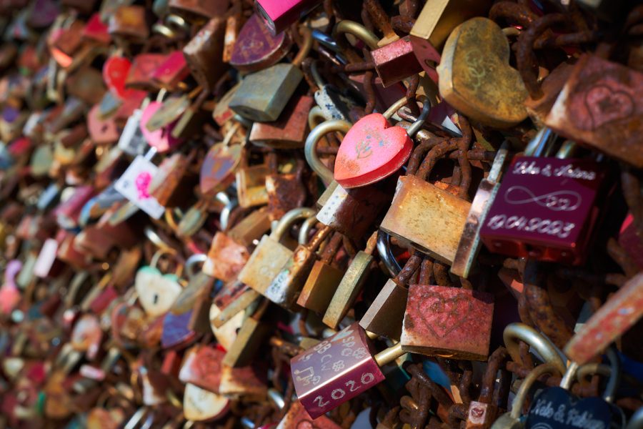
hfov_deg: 39.6
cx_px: 322
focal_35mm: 50
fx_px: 893
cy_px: 214
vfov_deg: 27.0
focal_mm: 50
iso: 100
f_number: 8
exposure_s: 1/200
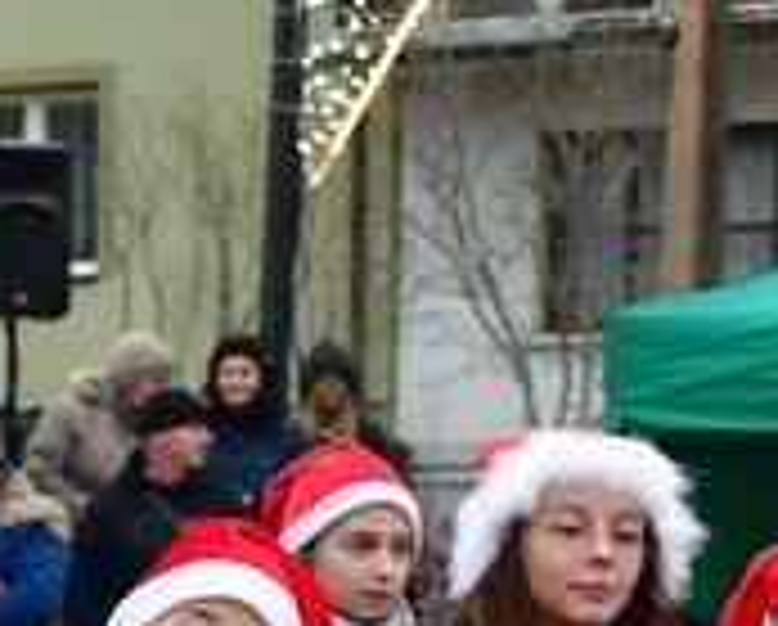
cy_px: 1112
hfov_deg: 6.8
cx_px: 184
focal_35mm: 285
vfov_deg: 5.4
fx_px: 6573
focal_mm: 26
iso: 800
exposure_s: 1/80
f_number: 4.5
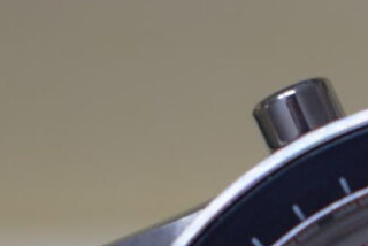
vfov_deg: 4.2
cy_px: 444
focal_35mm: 324
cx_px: 566
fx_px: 3315
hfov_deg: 6.3
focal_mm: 27
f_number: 4
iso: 280
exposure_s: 1/60
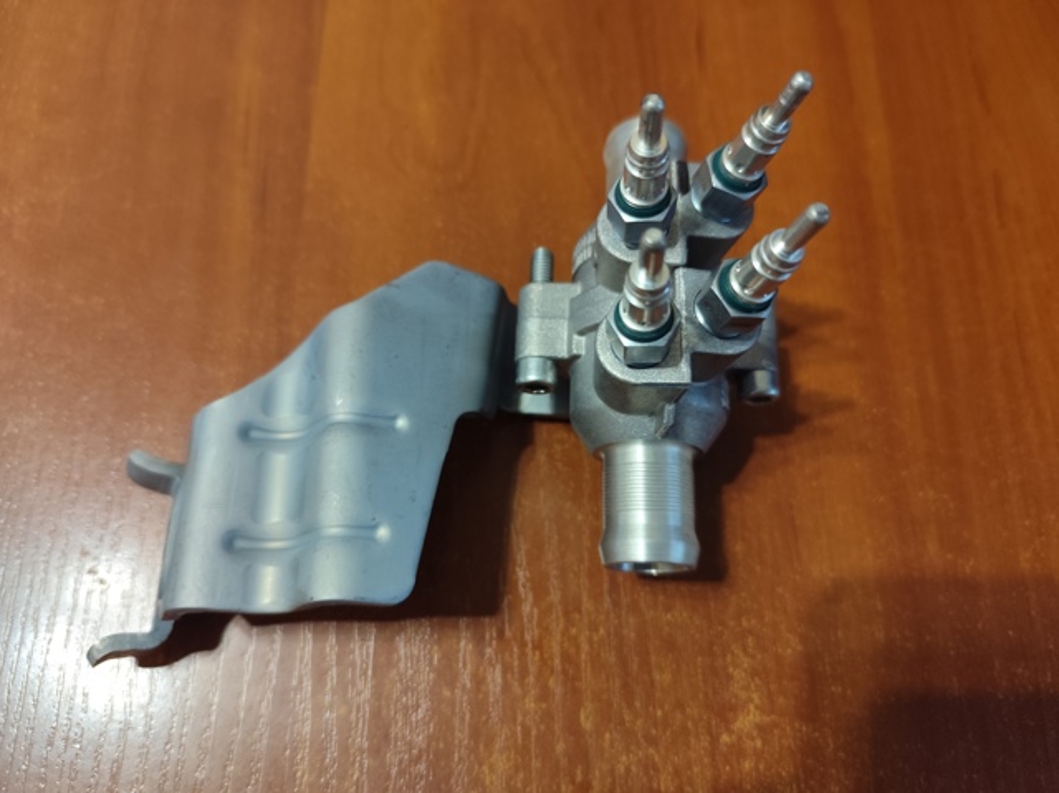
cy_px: 396
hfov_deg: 74.0
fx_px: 703
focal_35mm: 23
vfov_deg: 58.8
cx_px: 530
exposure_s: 1/33.3
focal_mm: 6.19
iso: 800
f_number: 1.65
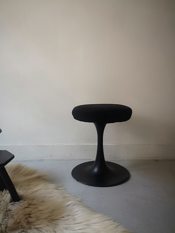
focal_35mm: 27
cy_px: 116
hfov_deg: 51.4
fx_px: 182
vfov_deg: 65.3
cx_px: 88
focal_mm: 3.95
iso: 160
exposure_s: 1/33.3
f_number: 1.8
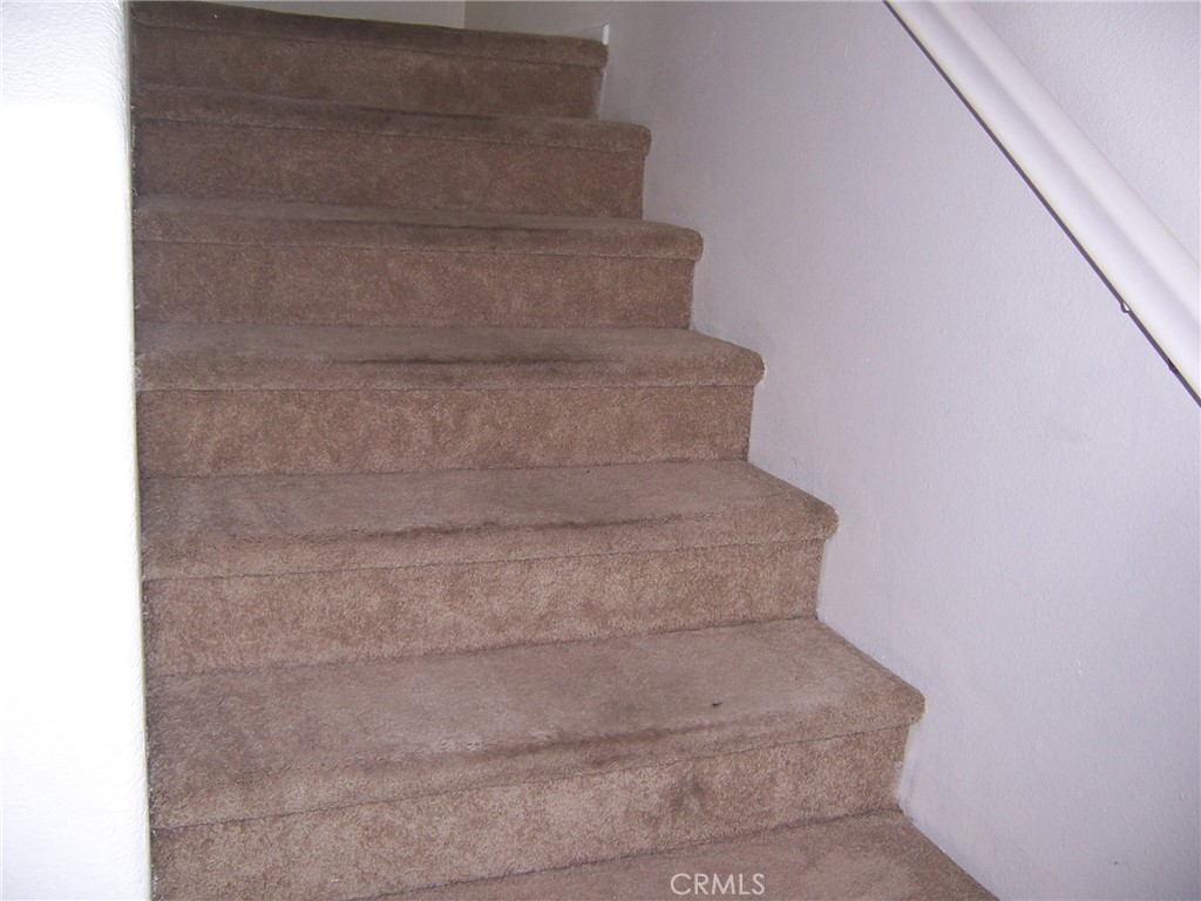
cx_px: 600
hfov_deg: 55.4
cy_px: 450
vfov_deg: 42.9
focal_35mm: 33
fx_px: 1145
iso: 80
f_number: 2.8
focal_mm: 5.5
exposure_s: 1/60
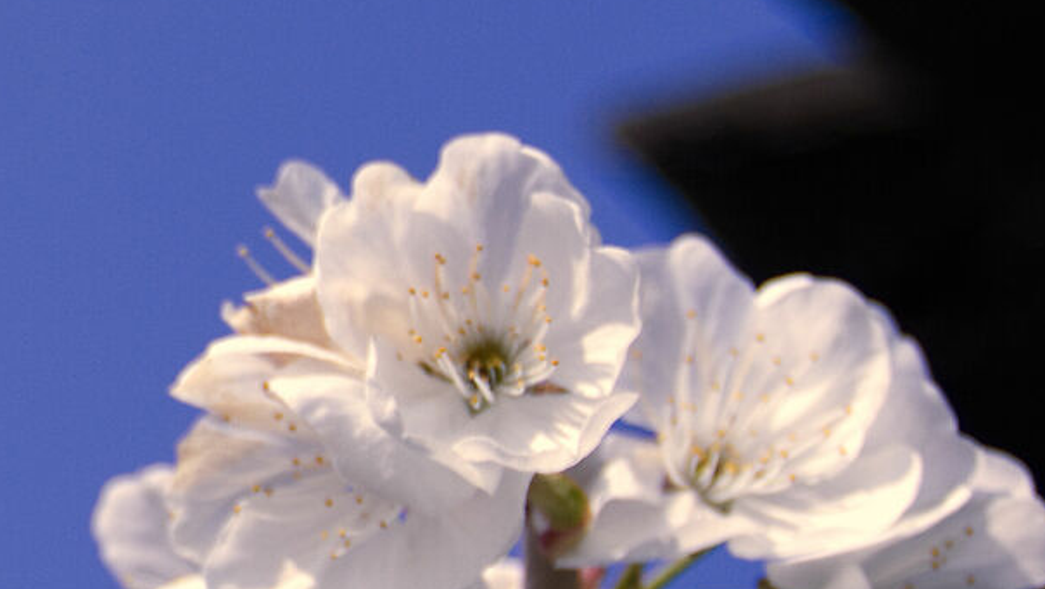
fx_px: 6046
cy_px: 114
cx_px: -629
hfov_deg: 9.5
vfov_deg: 5.6
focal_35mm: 218
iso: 200
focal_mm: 35
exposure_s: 1/2000
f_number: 4.5
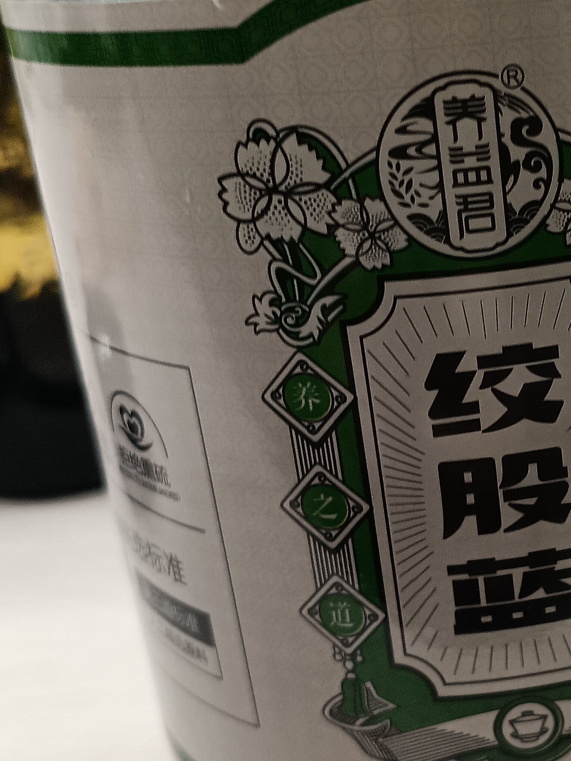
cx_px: 547
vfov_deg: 35.5
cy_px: 366
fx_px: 1188
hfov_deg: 25.9
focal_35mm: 54
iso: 392
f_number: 1.8
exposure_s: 1/33.3
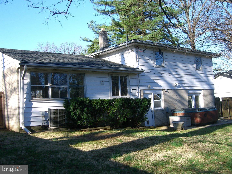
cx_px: 116
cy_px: 87
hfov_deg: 49.0
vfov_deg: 37.7
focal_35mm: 38
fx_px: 255
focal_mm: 7.9
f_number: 4
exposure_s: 1/200
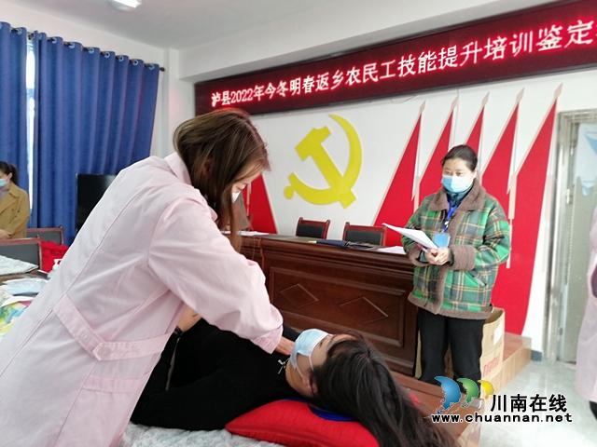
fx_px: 466
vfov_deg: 51.4
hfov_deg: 65.3
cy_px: 224
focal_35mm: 27
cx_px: 298
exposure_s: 1/33.3
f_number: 1.8
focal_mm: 5.3
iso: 200
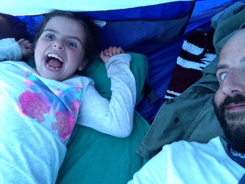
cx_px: 122
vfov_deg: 40.7
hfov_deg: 52.6
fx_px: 248
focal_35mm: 35
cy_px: 92
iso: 320
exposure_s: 1/30
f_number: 2.4
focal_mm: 2.18
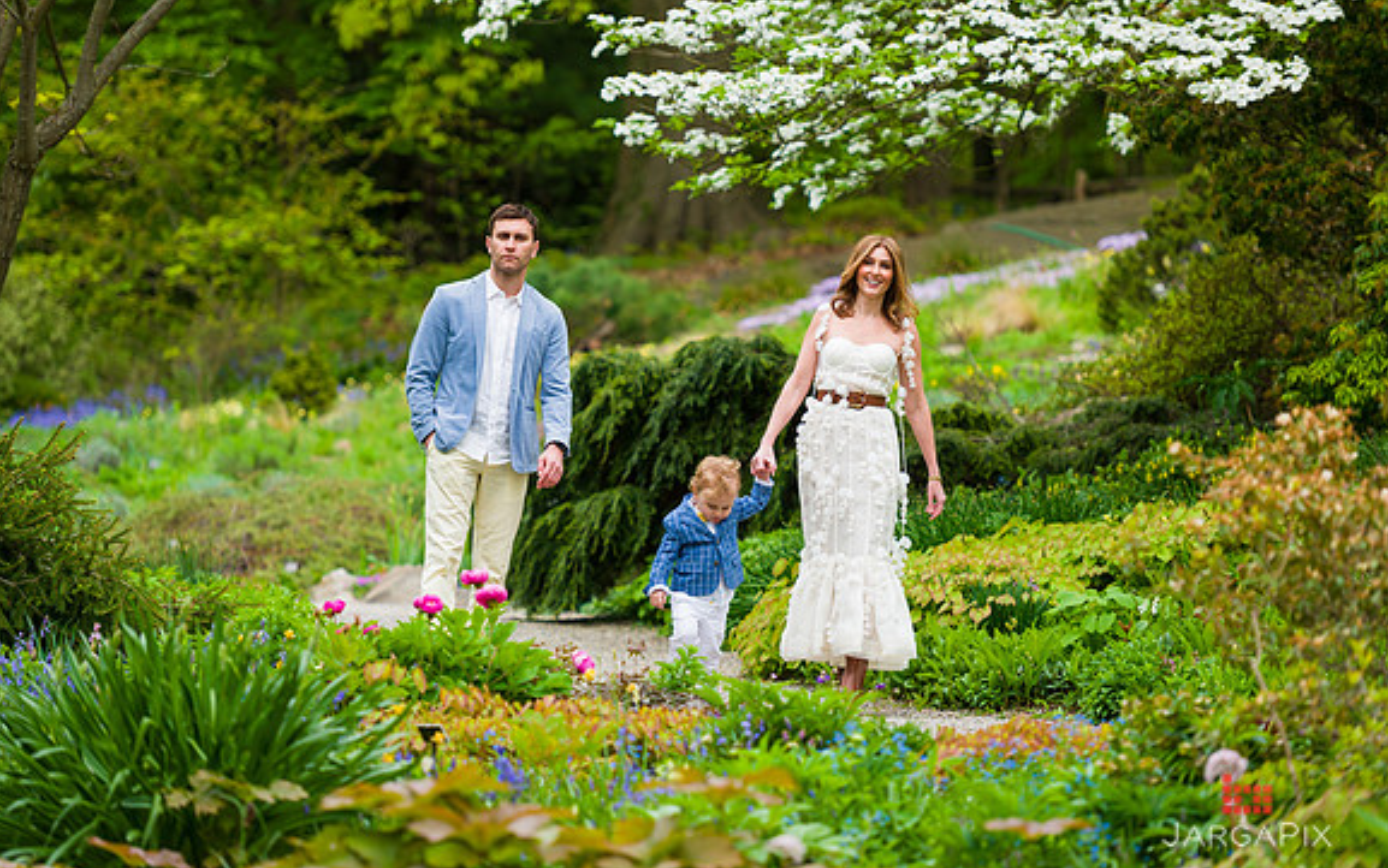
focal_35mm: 169
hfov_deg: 12.4
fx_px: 6395
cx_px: 695
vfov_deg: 7.8
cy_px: 435
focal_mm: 165
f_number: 3.5
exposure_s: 1/640
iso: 200
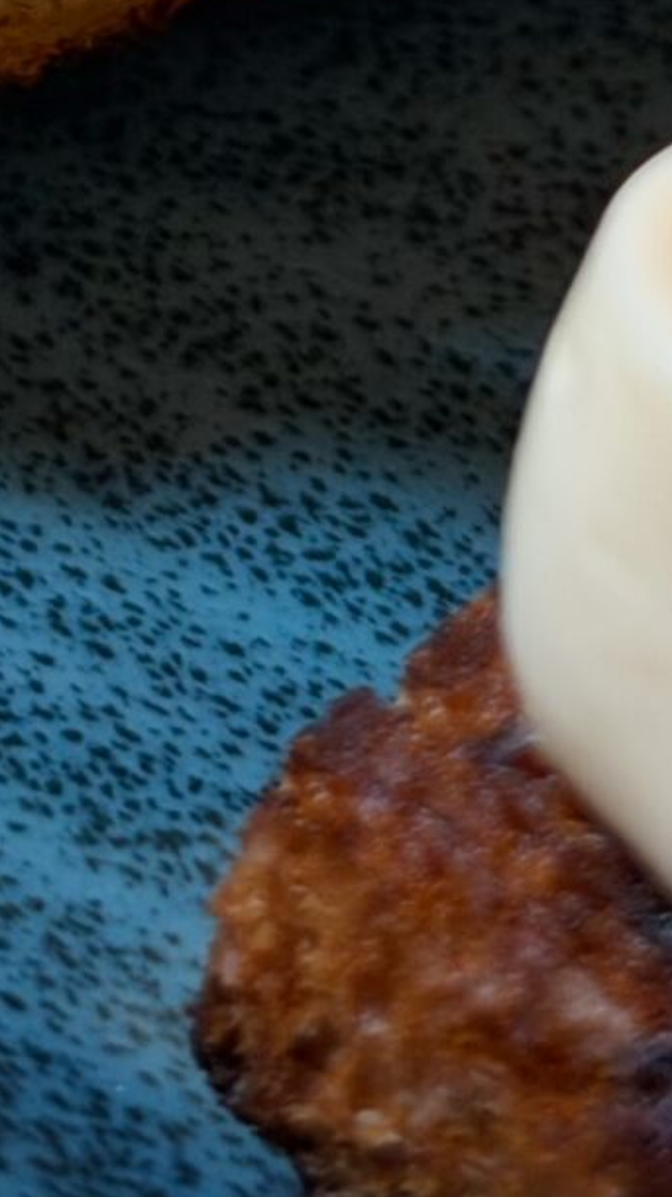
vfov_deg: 9.5
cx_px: 116
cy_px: -625
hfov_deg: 5.5
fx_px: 6978
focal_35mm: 220
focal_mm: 6.76
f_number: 1.78
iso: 80
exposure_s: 1/60
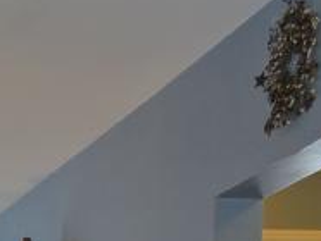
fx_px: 1430
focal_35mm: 154
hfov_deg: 11.8
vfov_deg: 8.5
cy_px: 651
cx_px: -262
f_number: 3.2
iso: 80
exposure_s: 1/30
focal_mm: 6
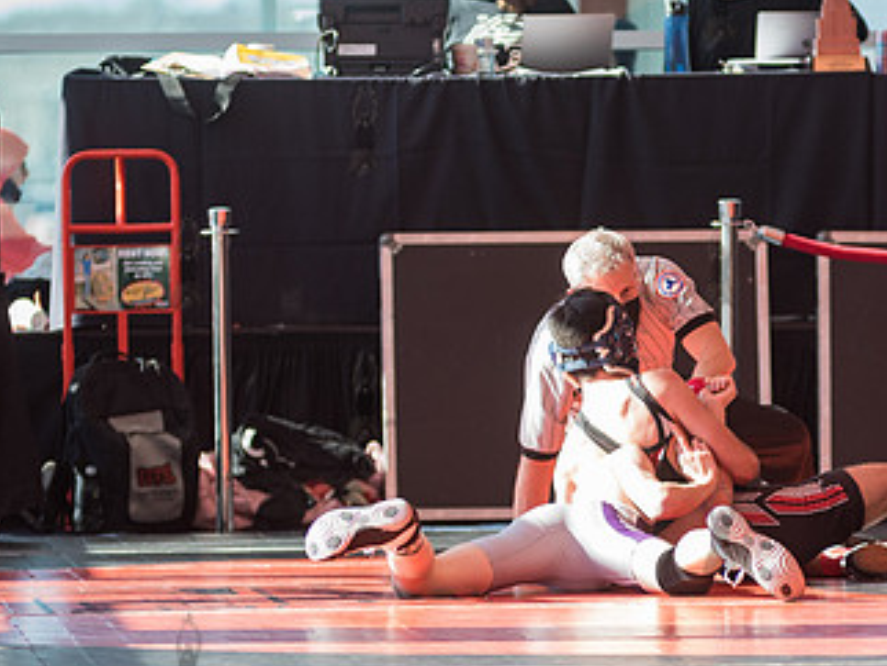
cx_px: 661
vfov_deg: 3.6
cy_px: 289
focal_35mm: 415
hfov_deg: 4.8
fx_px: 10642
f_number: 4
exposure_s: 1/400
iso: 400
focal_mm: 170
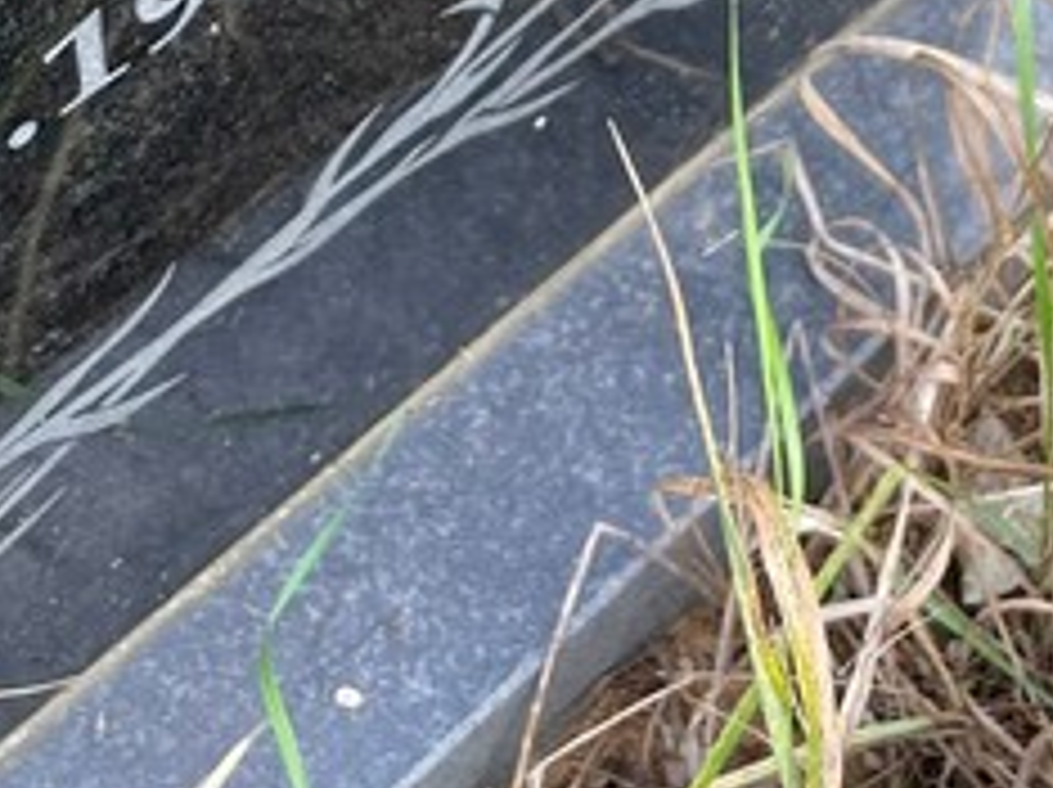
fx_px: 2705
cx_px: 639
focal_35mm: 89
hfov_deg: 22.0
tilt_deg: -49.1
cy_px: -437
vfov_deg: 15.2
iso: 32
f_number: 1.6
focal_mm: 4.2
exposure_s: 1/121
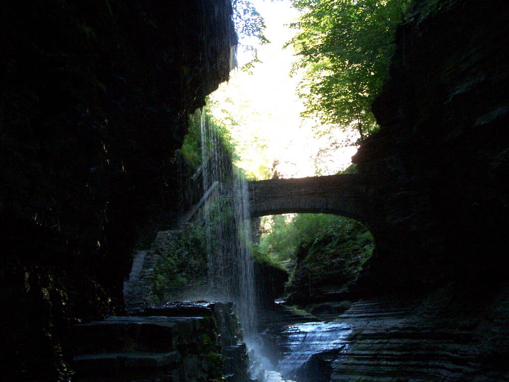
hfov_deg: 32.7
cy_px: 191
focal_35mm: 59
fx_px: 868
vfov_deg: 24.8
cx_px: 254
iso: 400
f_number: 3.1
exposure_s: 1/80
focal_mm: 9.8
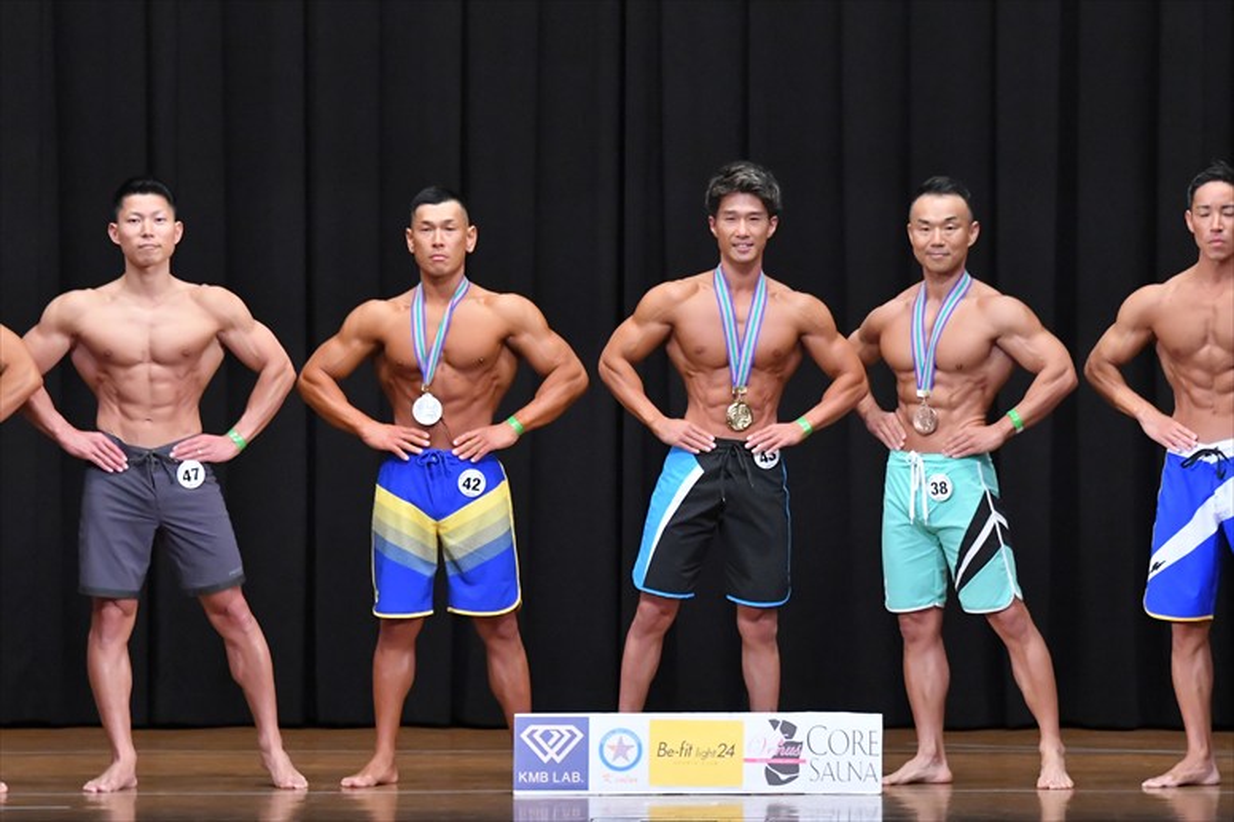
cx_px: 617
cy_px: 411
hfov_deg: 10.2
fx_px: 6921
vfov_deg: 6.8
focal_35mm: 202
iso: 8000
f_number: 5.6
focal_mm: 135
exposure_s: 1/400
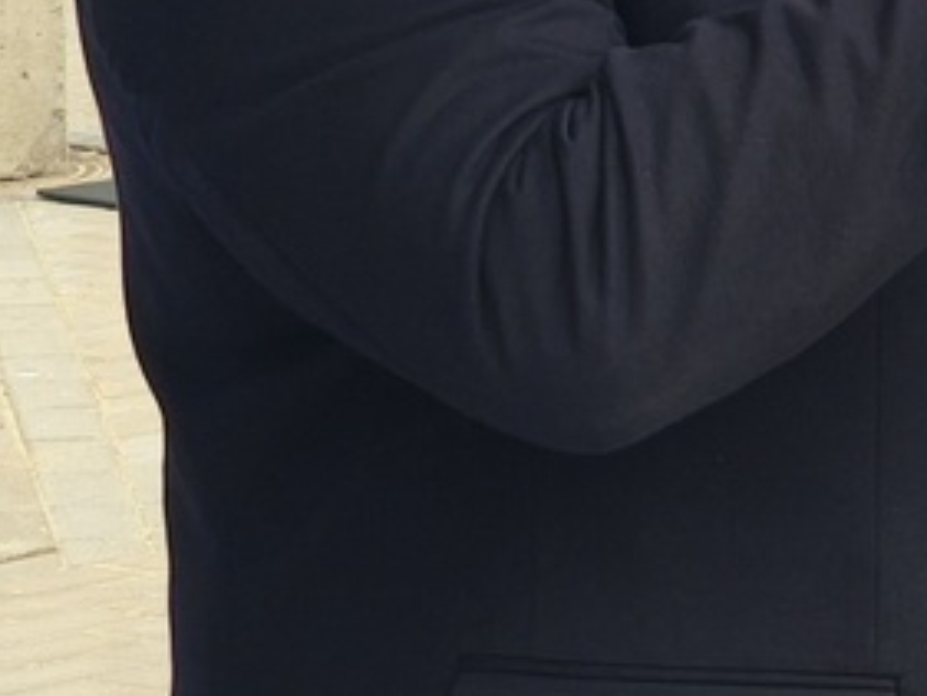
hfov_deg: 5.7
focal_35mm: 348
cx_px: 785
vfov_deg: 4.3
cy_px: -153
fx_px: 9323
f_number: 2
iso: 80
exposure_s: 1/240
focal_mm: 8.8
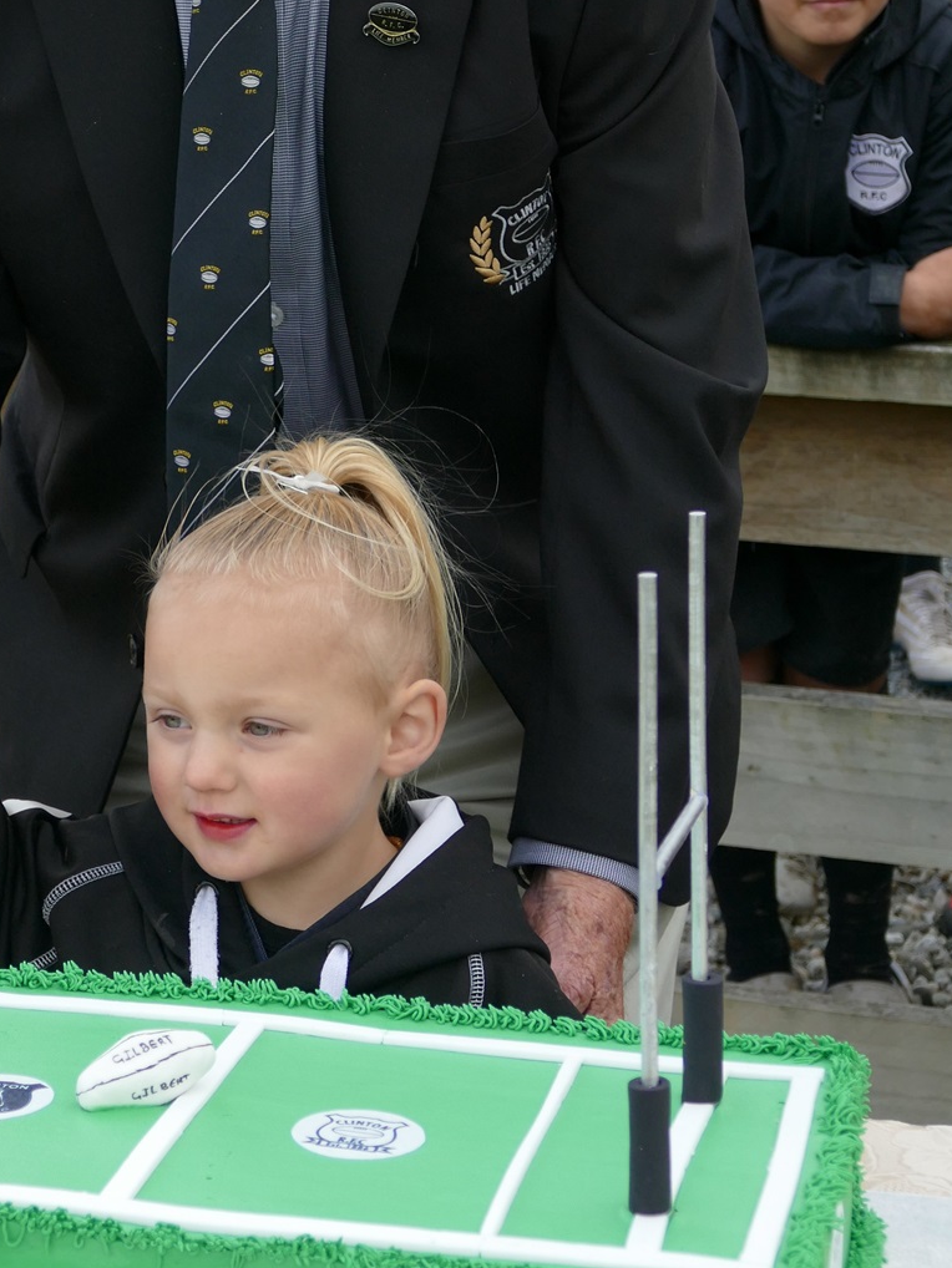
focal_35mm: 94
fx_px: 3445
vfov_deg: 20.8
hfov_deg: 15.6
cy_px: 470
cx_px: 188
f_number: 3.4
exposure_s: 1/320
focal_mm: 19.11
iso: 125
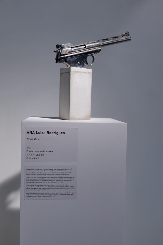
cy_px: 122
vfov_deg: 43.6
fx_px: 305
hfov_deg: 29.9
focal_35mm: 45
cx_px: 82
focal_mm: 45
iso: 1000
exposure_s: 1/60
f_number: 5
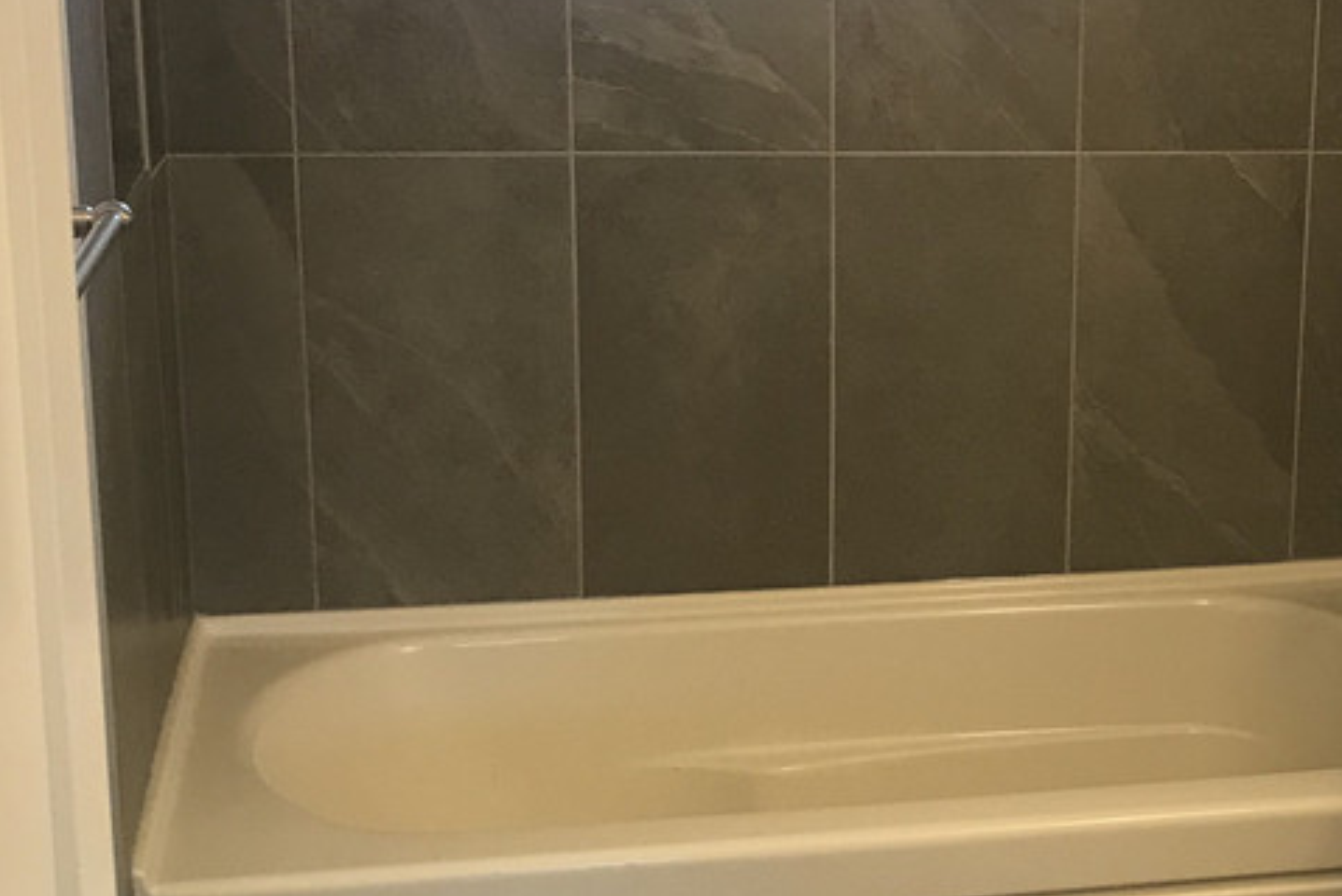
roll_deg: -3.2
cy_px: 454
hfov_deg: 27.9
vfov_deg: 19.5
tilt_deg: -14.0
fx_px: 2611
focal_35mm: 70
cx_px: 1163
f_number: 1.8
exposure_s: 1/30
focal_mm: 3.99
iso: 20
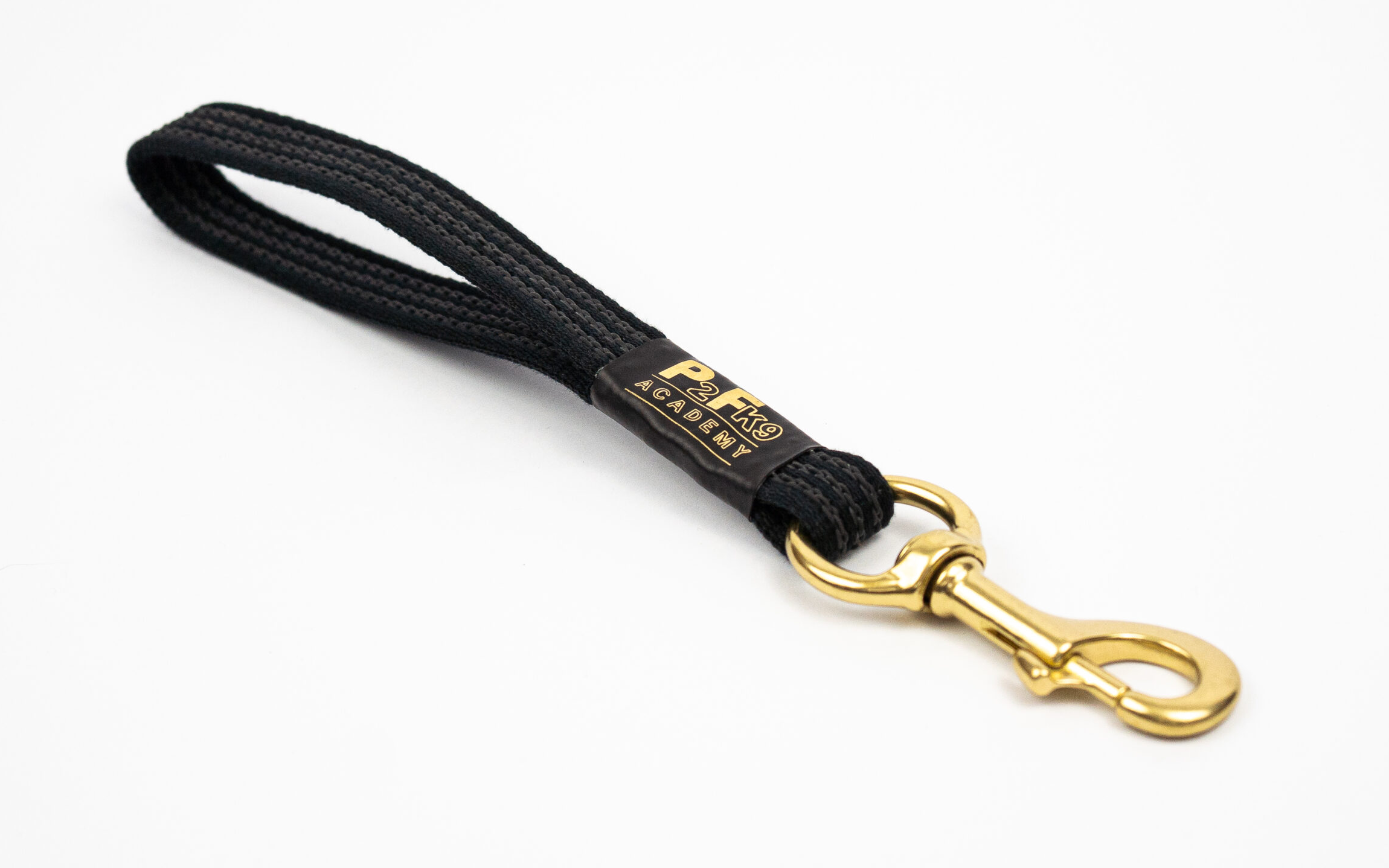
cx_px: 693
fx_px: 2877
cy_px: 398
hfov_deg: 27.1
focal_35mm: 76
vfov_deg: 17.2
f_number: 4
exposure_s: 1/125
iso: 500
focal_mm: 45
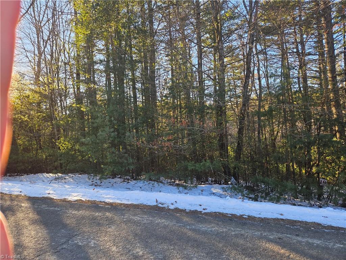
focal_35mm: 23
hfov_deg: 73.9
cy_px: 130
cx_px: 173
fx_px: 230
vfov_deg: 58.9
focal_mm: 5.4
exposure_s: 1/124
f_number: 1.8
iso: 25
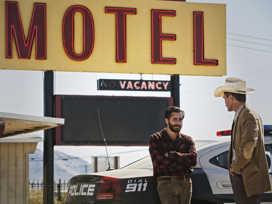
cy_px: 102
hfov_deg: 15.1
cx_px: 136
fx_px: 1029
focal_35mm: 131
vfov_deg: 11.3
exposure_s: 1/250
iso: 400
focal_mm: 120
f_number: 8
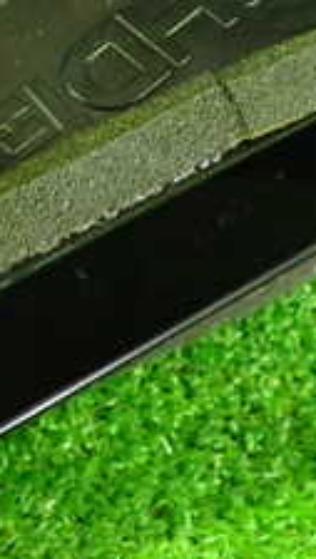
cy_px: 62
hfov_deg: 13.8
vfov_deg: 23.8
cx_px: 5
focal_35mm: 87
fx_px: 1293
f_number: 2.3
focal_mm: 5.4
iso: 800
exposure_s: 1/25
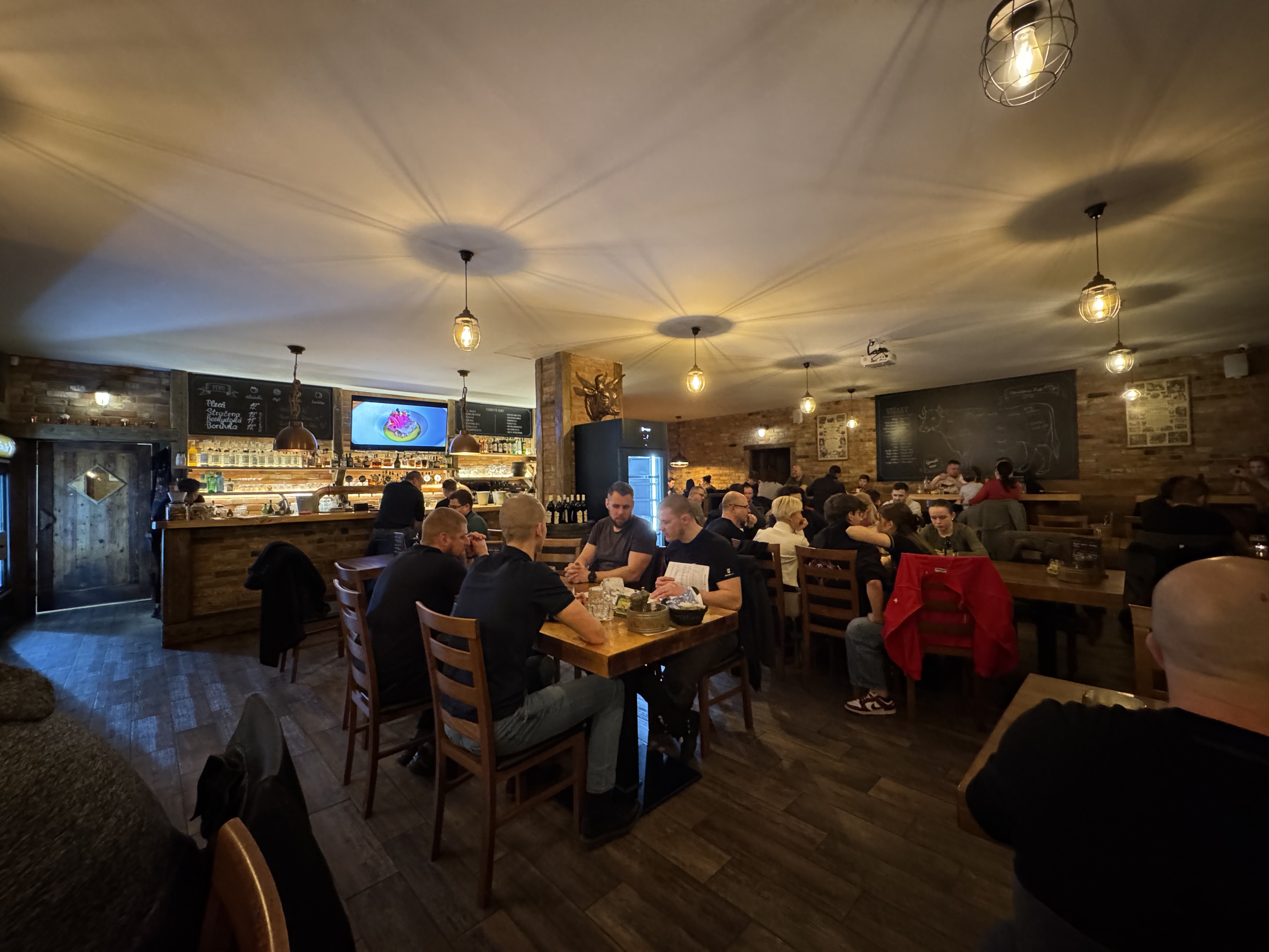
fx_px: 513
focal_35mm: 14
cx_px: 634
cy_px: 476
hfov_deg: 102.1
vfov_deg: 85.7
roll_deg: +0.2
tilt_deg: +0.5
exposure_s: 1/33
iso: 1000
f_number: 2.2
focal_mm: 2.22
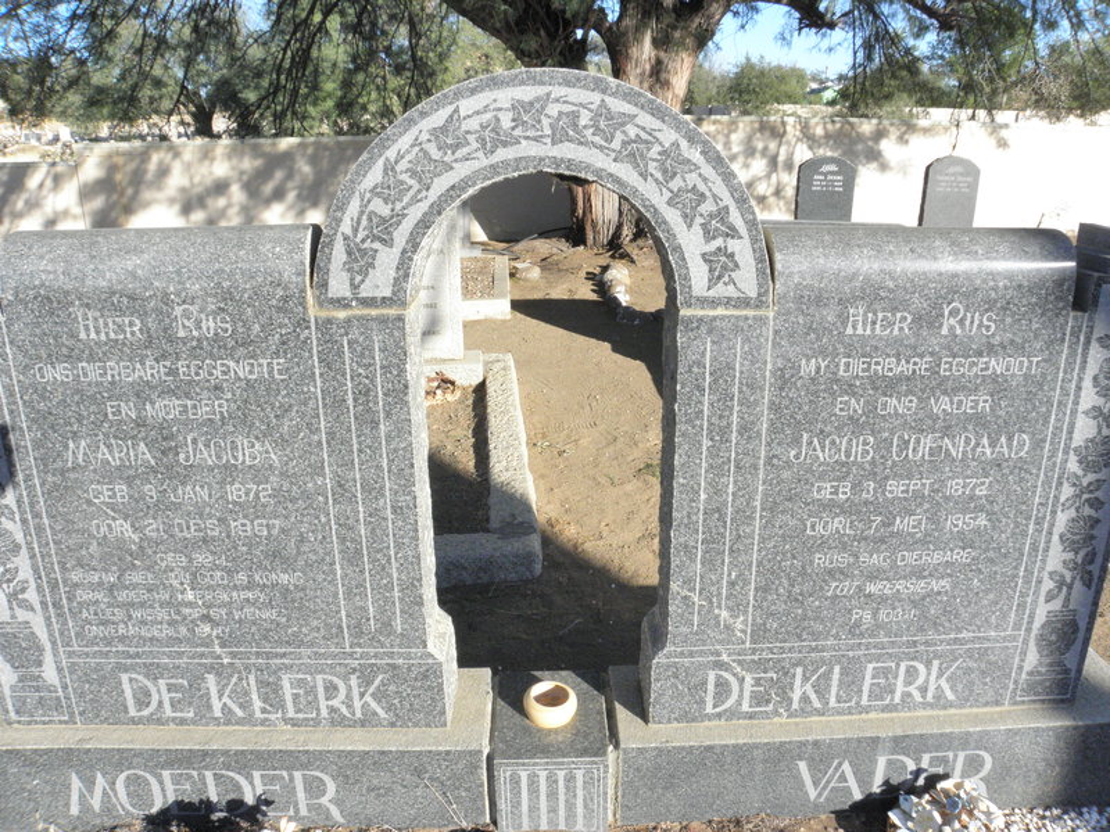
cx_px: 555
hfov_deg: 67.3
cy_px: 416
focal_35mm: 26
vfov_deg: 53.1
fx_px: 834
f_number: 6.3
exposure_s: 1/400
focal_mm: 4.6
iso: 200
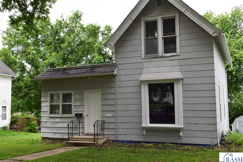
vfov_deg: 33.0
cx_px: 122
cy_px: 81
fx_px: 273
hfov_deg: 47.9
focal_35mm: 40
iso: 400
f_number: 9
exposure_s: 1/125
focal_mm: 27
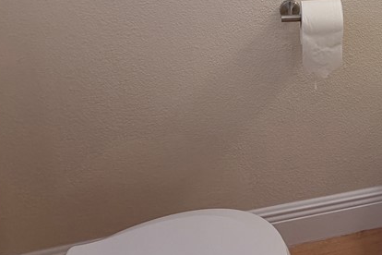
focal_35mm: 36
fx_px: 382
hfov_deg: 44.8
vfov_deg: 31.0
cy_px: -52
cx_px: 385
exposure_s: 1/120
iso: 100
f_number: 2.2
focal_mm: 2.22
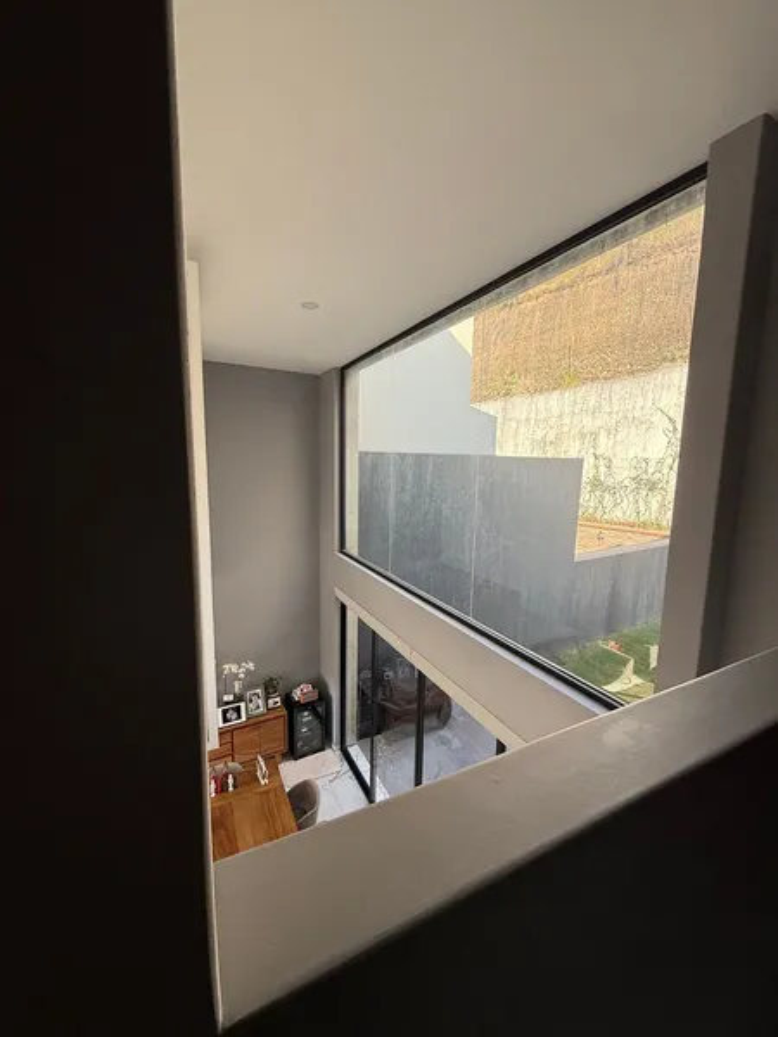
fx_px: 420
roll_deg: -1.3
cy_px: 518
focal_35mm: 14
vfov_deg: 102.1
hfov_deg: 85.7
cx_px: 389
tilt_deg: -6.7
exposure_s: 1/191
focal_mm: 2.22
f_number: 2.2
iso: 64
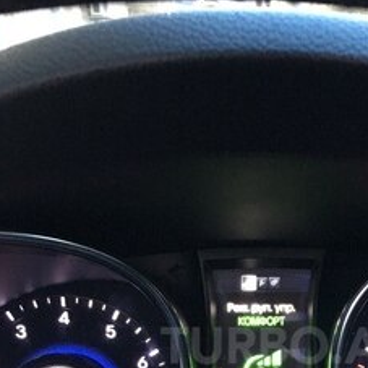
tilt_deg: -22.0
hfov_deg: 30.0
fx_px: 674
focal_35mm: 56
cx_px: 285
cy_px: 345
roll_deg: +0.8
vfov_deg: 29.1
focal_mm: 4.15
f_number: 2.2
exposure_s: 1/17
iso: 250
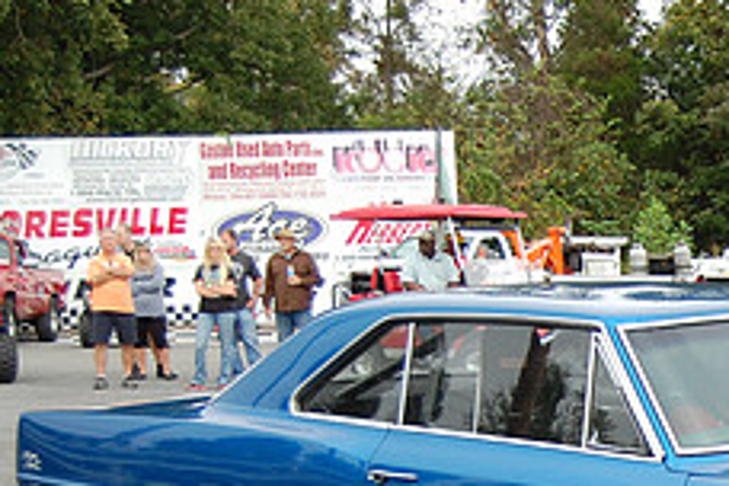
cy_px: 556
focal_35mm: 99
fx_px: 2005
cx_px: 764
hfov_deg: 19.9
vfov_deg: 13.5
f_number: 4.2
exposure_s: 1/800
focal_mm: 26
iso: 400
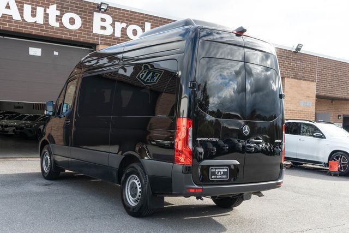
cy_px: 116
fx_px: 407
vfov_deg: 31.9
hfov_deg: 46.4
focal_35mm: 42
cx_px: 174
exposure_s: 1/320
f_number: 4
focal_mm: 28
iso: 125
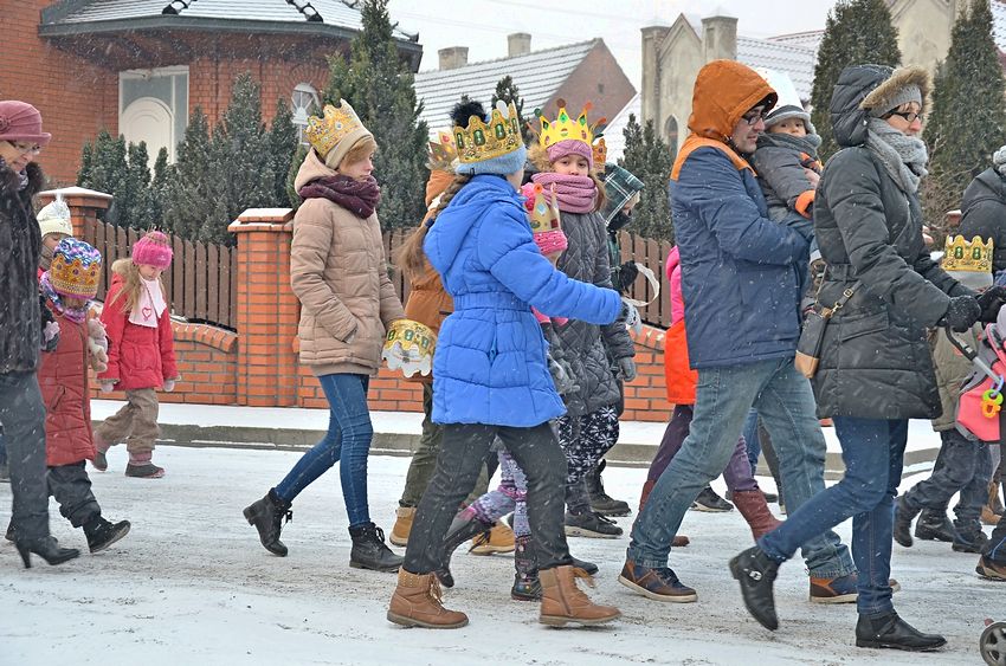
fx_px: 1757
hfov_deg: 32.0
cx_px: 503
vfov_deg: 21.5
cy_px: 333
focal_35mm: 63
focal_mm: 42
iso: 280
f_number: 4.8
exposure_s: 1/160
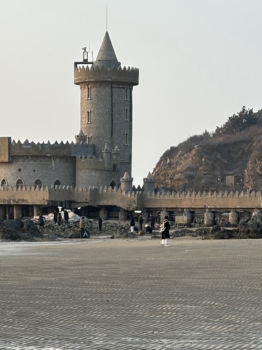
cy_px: 372
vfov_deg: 15.6
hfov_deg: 12.0
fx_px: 1242
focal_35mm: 123
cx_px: 131
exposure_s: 1/732
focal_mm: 5.96
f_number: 1.6
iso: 32
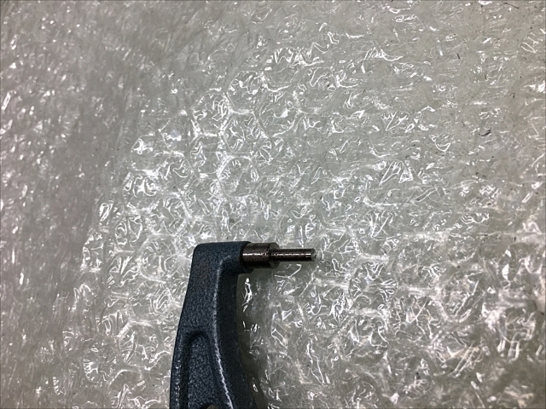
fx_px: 457
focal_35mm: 29
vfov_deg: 48.2
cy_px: 204
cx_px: 273
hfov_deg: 61.7
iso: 25
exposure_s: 1/157
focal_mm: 4.15
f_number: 2.2
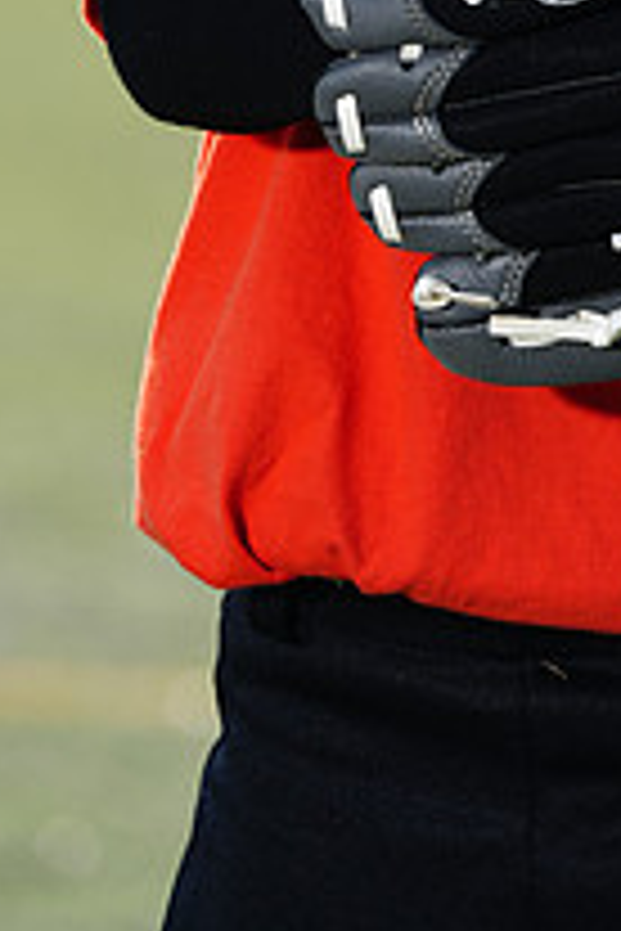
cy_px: -319
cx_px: 619
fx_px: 14515
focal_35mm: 561
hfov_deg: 2.4
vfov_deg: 3.7
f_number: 5
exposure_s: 1/250
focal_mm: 200
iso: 50
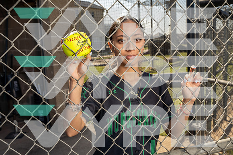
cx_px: 116
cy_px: 78
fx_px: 278
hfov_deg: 45.4
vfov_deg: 31.2
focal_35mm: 43
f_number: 8
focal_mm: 43
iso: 125
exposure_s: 1/250
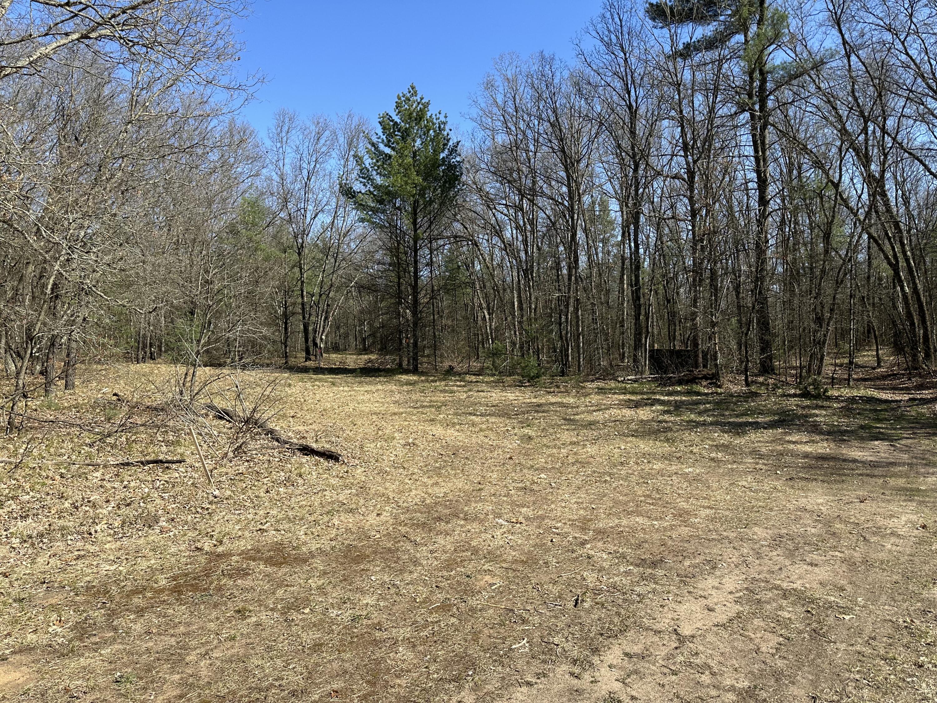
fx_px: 650
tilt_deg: -0.8
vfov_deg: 56.8
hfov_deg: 71.6
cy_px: 352
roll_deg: -0.5
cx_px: 468
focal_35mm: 24
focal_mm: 6.86
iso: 80
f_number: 1.78
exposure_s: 1/2660
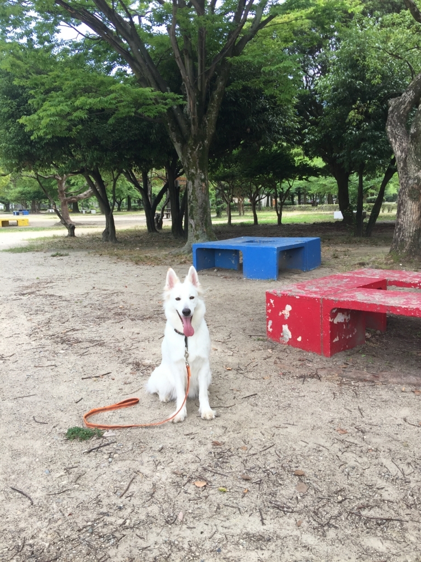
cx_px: 210
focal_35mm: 29
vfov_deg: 61.7
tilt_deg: -7.3
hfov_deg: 48.2
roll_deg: +0.7
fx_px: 470
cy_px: 281
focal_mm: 4.15
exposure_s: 1/359
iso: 32
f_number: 2.2
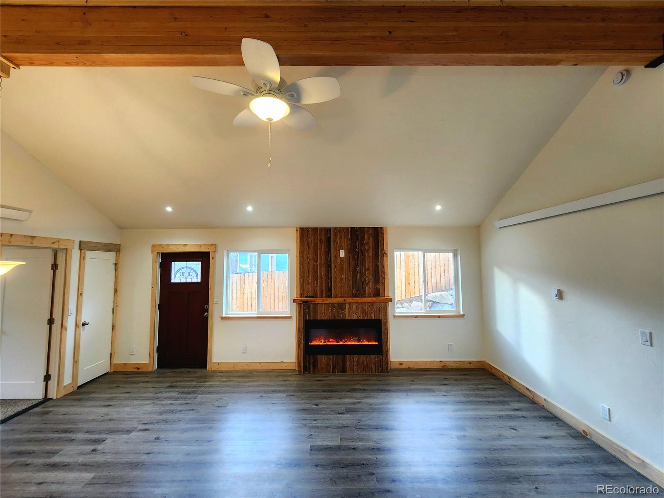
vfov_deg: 89.9
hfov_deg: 106.2
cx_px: 332
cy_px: 249
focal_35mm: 13
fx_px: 249
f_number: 2.2
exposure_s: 1/60.2
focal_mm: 2.2
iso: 200
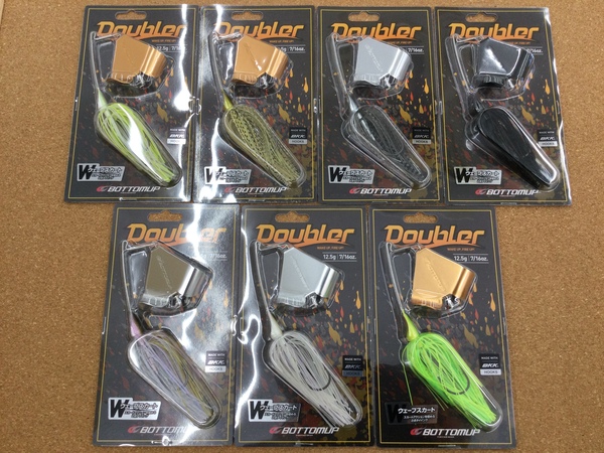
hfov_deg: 58.4
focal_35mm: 31
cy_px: 226
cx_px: 302
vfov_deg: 45.4
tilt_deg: -75.7
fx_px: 541
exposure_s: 1/40
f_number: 2.4
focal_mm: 3.3
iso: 32
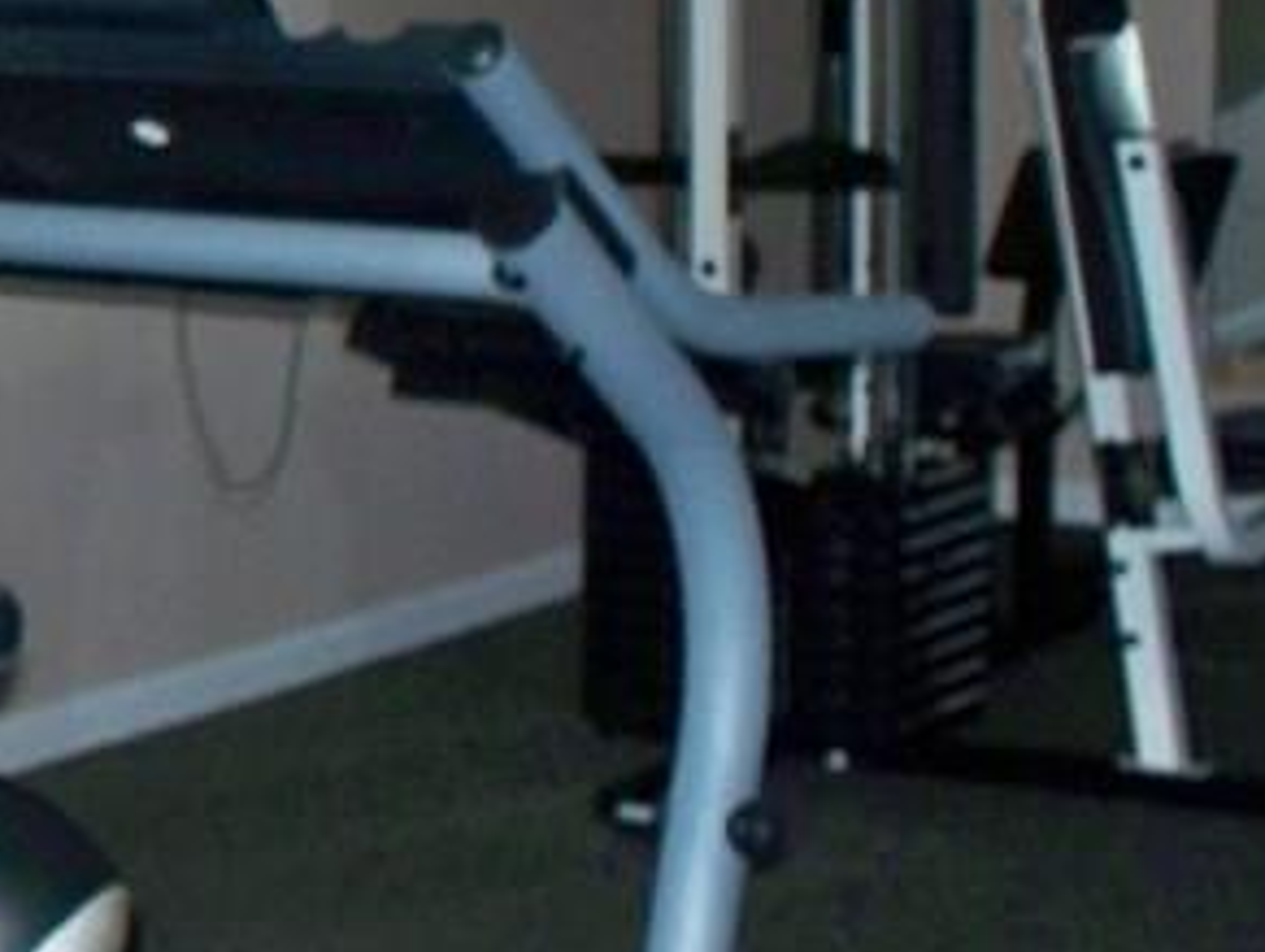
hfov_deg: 14.6
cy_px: 226
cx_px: -769
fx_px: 4500
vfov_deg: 12.0
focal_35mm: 123
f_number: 2.8
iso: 200
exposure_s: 1/30
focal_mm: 7.54
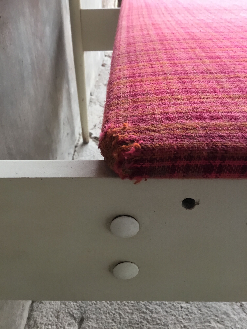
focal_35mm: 31
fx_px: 295
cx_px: 124
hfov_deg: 45.4
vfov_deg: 58.4
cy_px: 164
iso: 80
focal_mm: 3.3
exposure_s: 1/33
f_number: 2.4
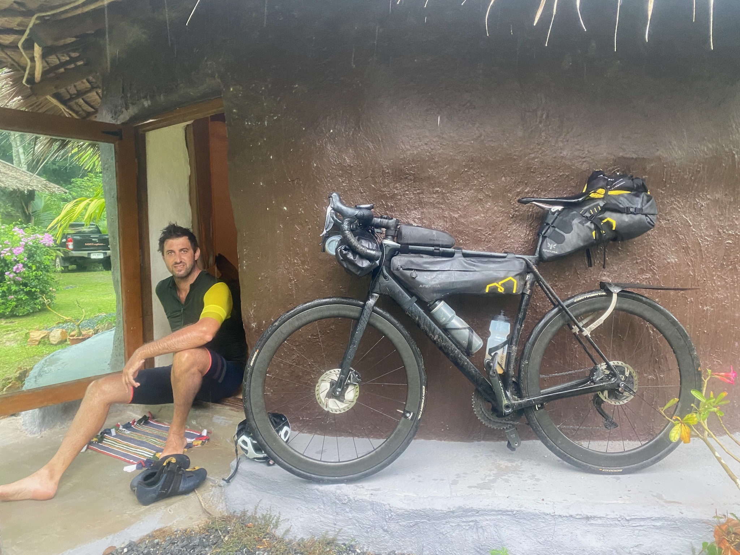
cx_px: 370
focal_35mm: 26
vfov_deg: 53.1
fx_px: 556
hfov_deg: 67.3
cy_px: 278
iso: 400
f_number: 1.8
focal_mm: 4.25
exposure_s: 1/60
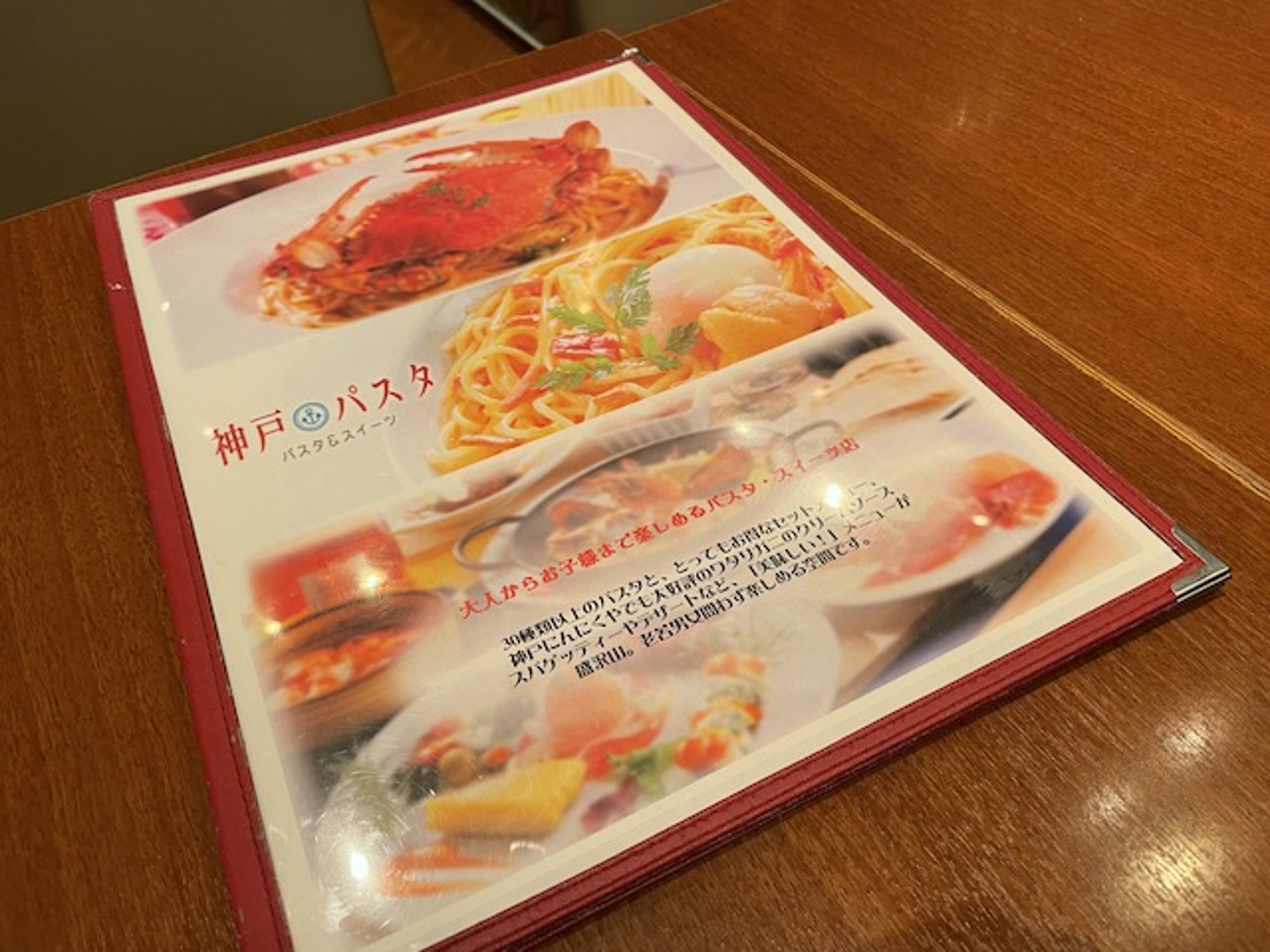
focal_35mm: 26
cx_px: 635
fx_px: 954
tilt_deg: -47.5
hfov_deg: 67.3
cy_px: 476
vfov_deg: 53.1
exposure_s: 1/50
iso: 80
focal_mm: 4.2
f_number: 1.6
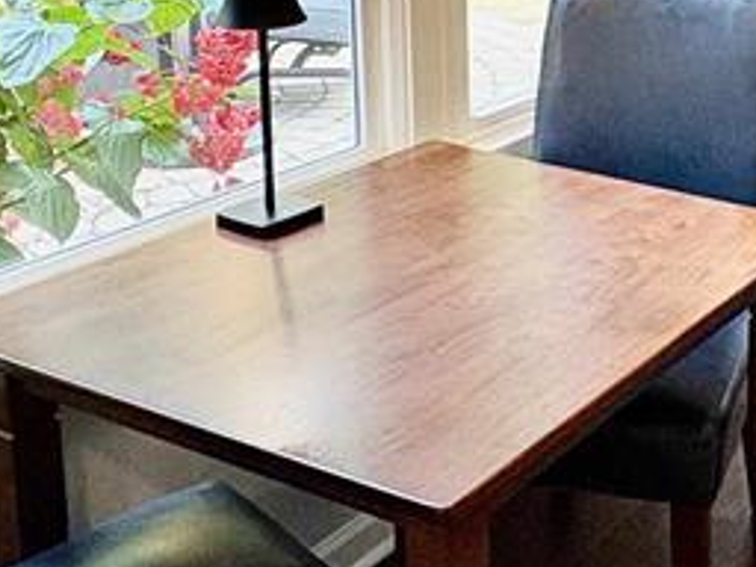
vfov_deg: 24.7
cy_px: -21
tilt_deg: -11.3
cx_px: 945
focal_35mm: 56
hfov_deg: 28.9
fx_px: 1223
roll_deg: -3.5
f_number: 2.2
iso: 200
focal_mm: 2.22
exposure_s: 1/120
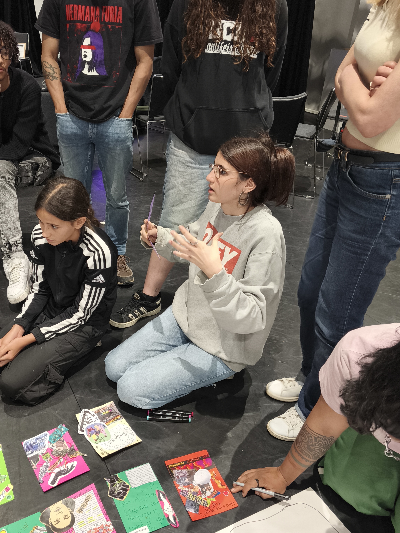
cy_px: 263
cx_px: 149
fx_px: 478
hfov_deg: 45.0
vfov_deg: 58.4
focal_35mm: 31
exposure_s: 1/45
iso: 500
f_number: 1.7
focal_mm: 5.35
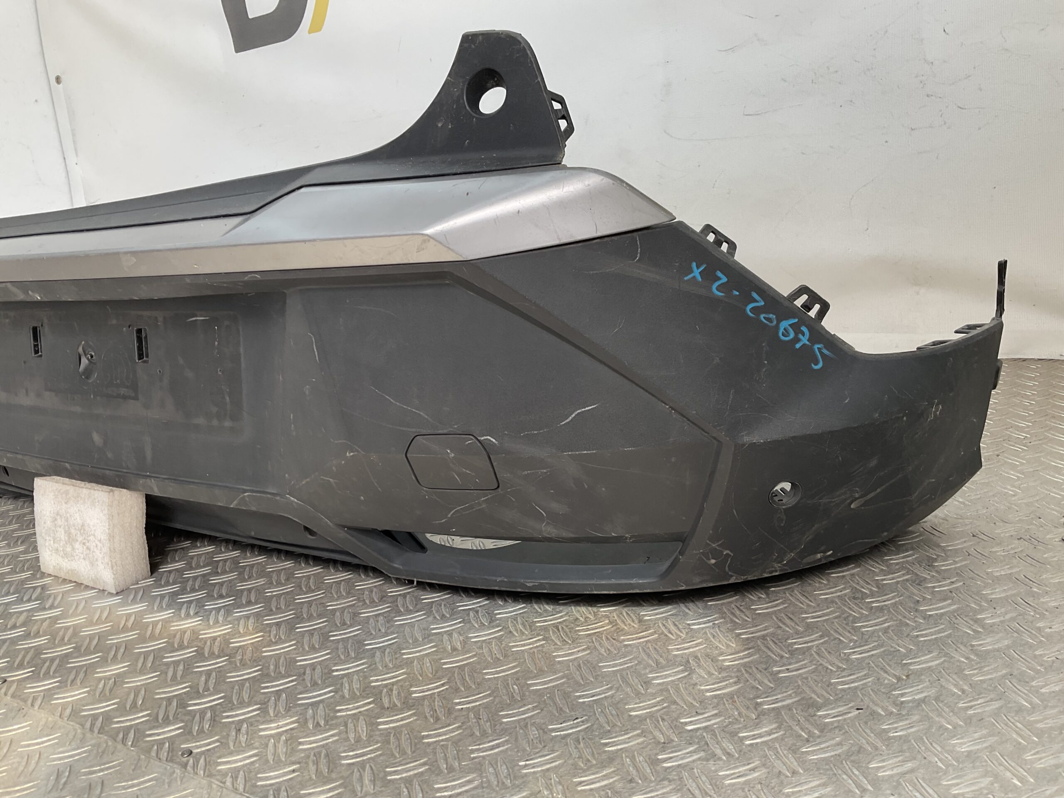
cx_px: 532
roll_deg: +6.6
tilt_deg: -16.5
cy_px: 399
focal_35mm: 29
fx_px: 891
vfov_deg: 48.2
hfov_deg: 61.7
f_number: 1.8
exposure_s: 1/121
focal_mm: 3
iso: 16
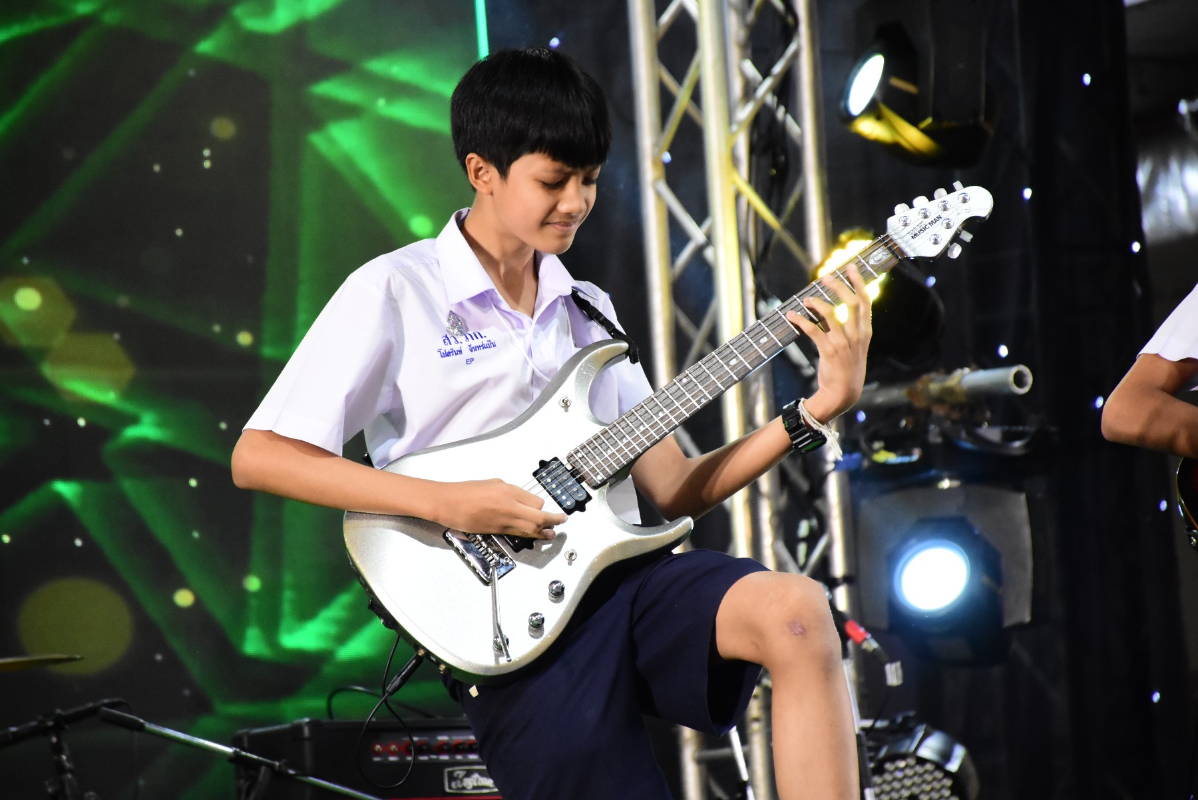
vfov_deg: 6.5
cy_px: 400
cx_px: 599
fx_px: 6990
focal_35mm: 210
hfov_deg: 9.8
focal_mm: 140
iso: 4000
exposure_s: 1/80
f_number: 5.6
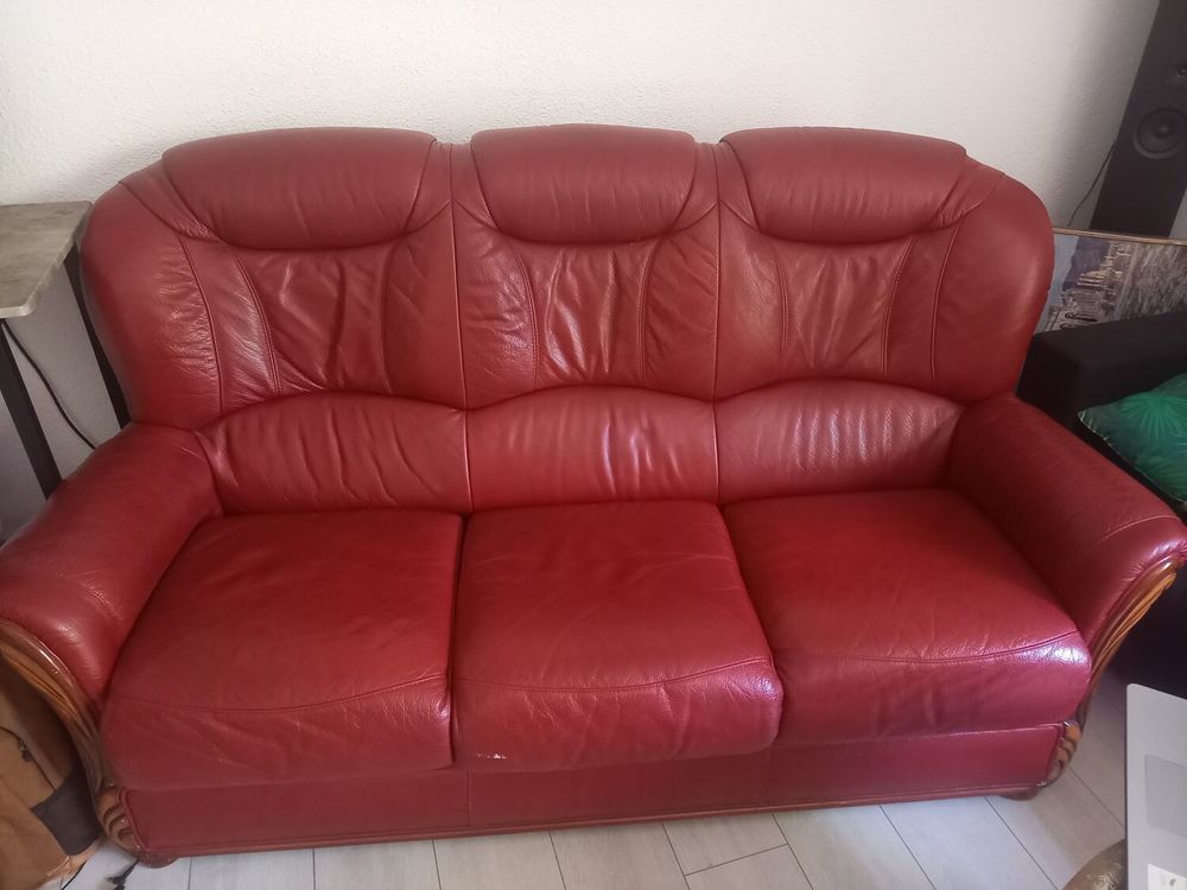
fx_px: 857
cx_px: 594
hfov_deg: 69.4
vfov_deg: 54.9
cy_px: 445
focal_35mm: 25
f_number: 1.8
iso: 800
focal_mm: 4.65
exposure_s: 1/25
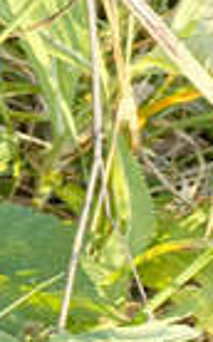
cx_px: -701
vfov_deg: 13.3
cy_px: -52
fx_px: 1433
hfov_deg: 6.5
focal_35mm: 154
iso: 150
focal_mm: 4.76
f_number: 1.69
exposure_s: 1/100
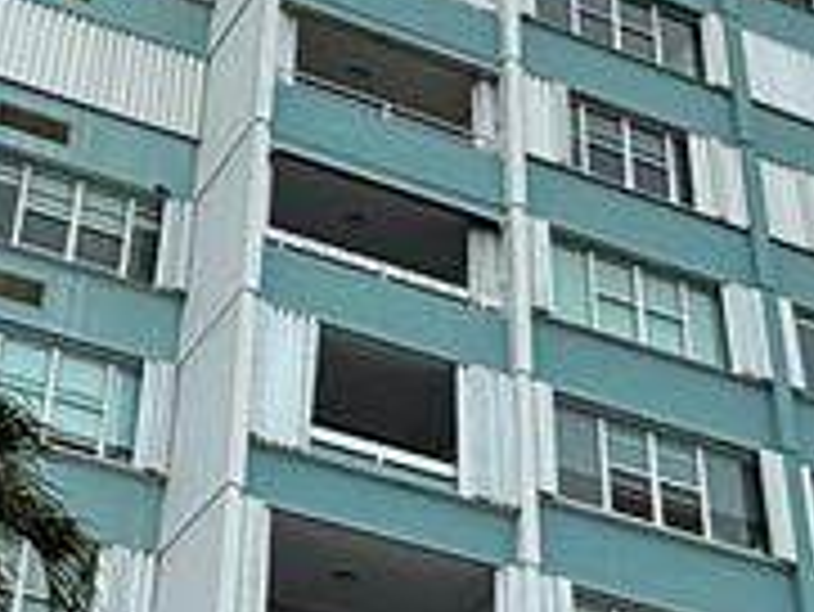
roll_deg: -3.5
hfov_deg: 24.6
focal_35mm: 79
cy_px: 148
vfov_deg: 18.6
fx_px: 1859
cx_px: 279
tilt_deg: +38.4
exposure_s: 1/579
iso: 50
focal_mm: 2.22
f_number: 2.2
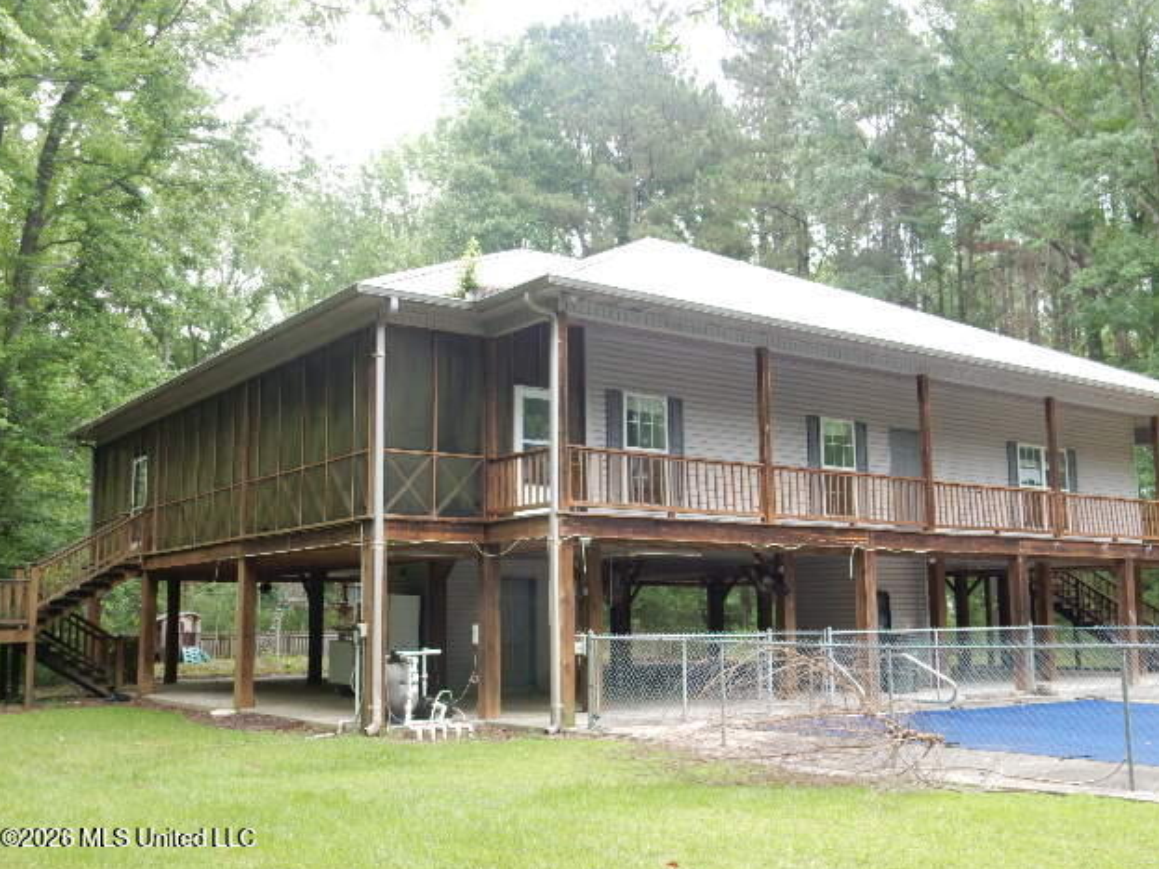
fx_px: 1239
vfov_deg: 38.7
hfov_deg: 50.1
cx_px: 588
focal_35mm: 37
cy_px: 432
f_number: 4
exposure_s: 1/60
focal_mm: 6.4
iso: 125
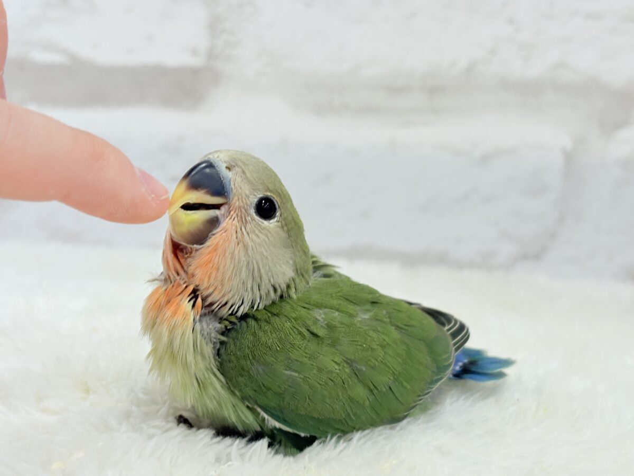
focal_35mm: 52
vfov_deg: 28.0
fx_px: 952
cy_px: 238
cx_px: 317
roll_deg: -1.2
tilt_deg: -9.9
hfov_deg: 36.8
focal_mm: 5.96
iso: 80
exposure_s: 1/100
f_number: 1.6
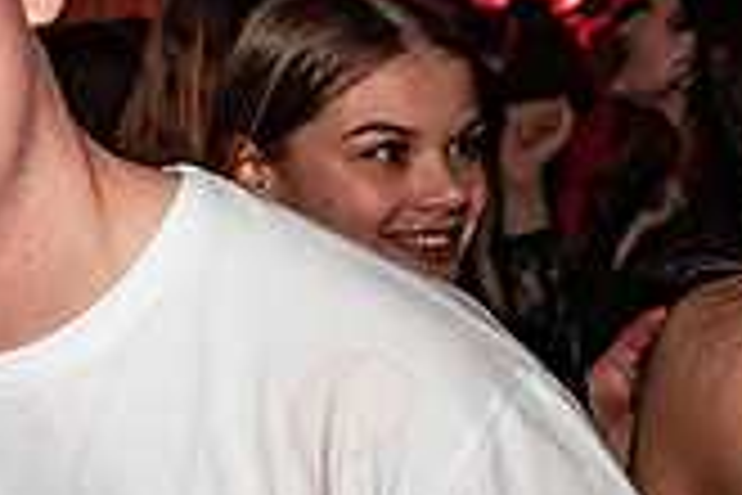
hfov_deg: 21.5
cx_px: -333
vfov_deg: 16.7
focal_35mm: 81
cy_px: 97
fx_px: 1669
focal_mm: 23
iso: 1600
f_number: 4
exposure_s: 1/60
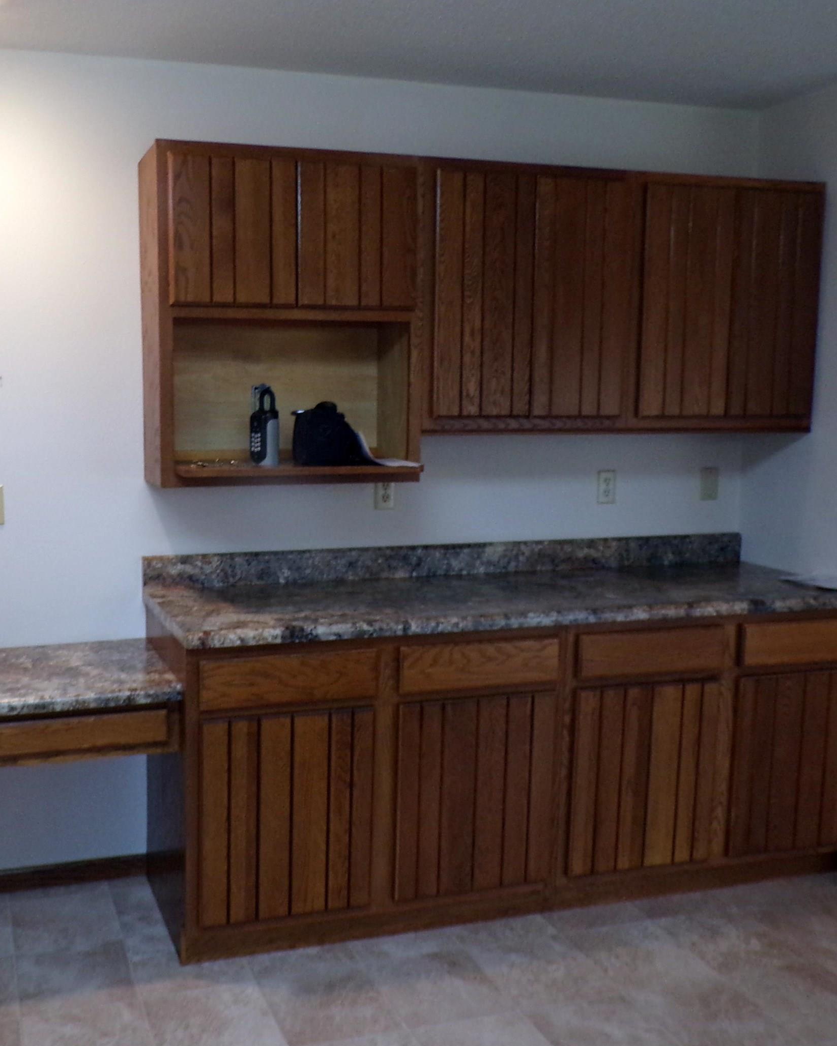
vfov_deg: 51.5
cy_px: 504
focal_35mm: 35
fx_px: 1084
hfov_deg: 41.6
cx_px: 268
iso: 200
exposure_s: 1/28
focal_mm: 4.3
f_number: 3
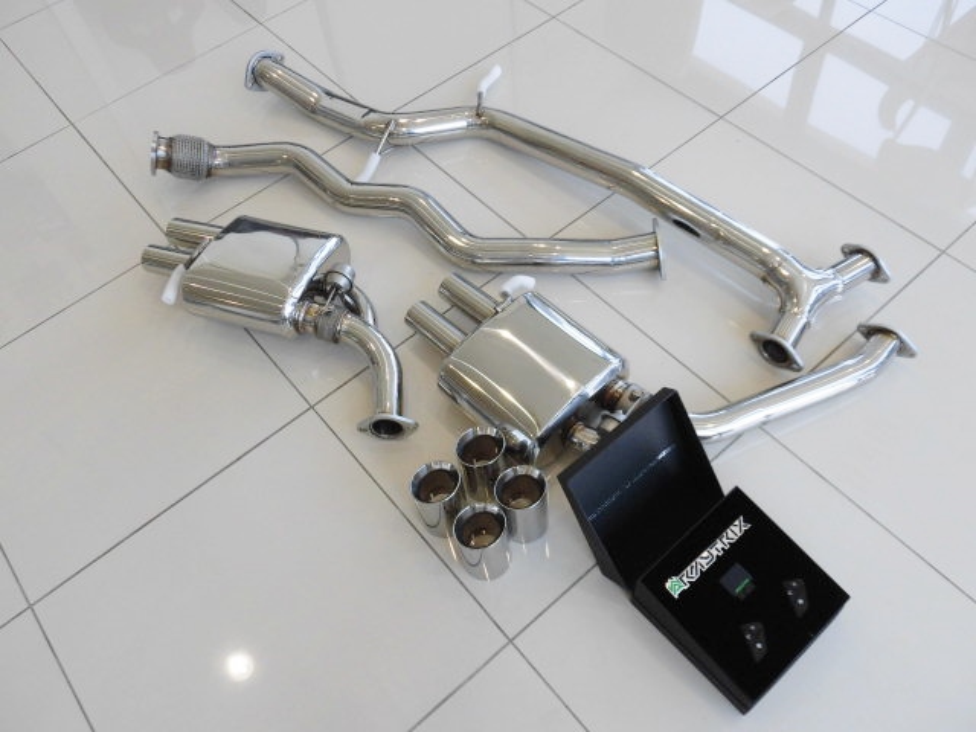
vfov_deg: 49.7
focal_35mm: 28
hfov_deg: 63.4
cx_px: 488
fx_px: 789
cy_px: 366
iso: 100
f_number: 3.3
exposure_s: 1/125
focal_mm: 4.98
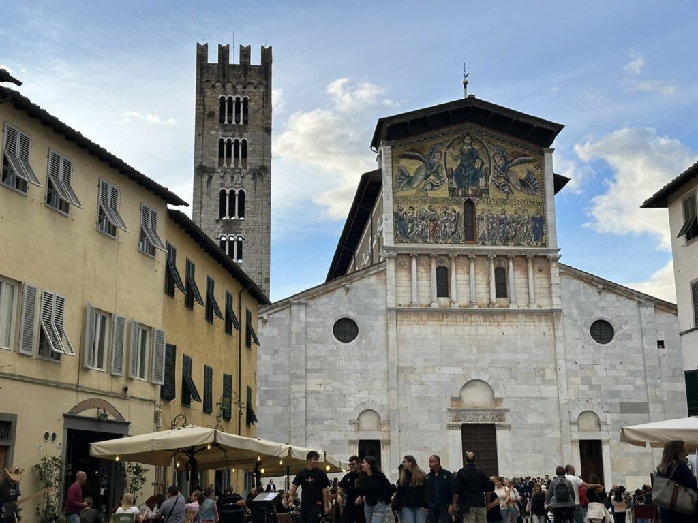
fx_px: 968
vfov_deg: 30.3
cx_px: 349
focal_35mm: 48
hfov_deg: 39.7
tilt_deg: +14.2
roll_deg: +0.0
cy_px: 262
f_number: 1.78
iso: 64
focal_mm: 6.86
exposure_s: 1/1695
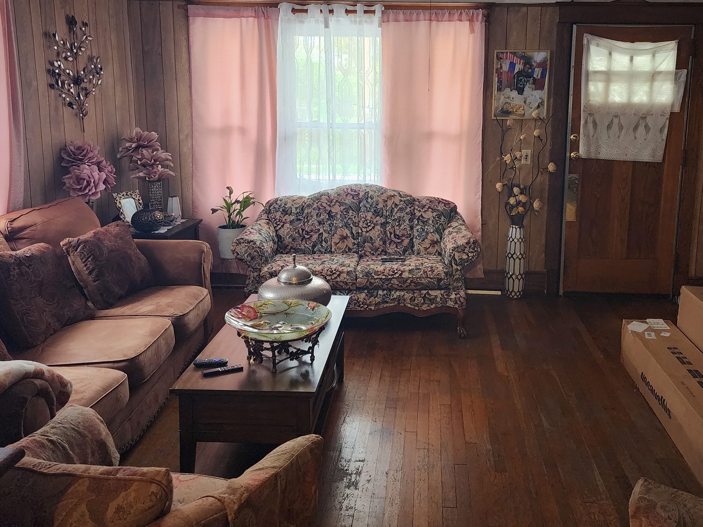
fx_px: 650
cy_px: 206
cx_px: 401
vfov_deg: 43.9
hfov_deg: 56.6
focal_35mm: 32
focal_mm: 6.4
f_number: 1.8
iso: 640
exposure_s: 1/60
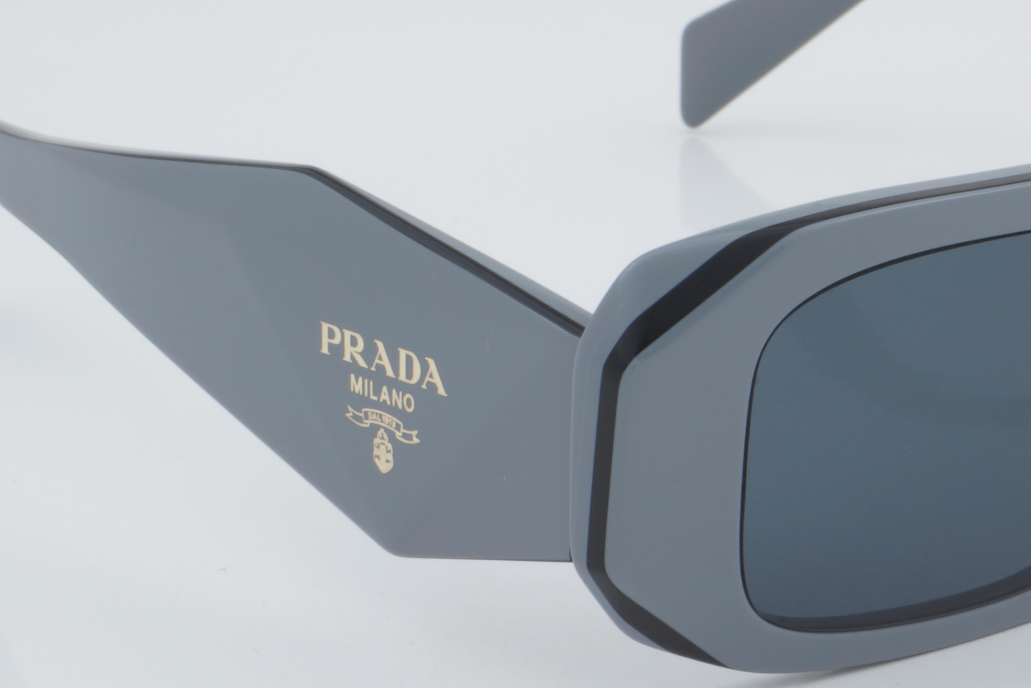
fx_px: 3895
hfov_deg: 15.0
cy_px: 332
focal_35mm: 136
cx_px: 814
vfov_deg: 10.1
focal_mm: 50
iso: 100
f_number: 32
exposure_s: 1/3
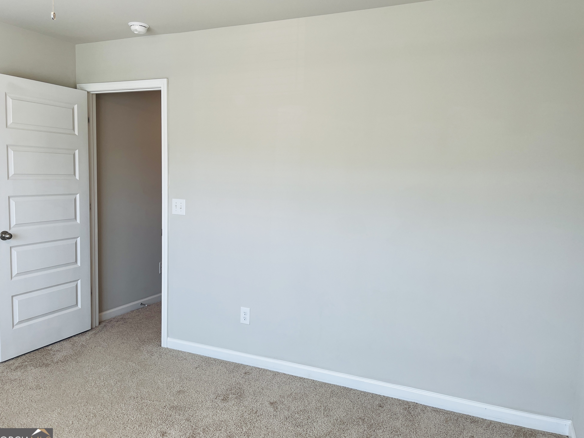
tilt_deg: -6.0
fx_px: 456
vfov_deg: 51.4
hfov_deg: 65.3
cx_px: 288
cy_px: 223
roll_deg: -1.2
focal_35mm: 27
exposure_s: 1/123
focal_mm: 5.1
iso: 32
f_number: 1.6
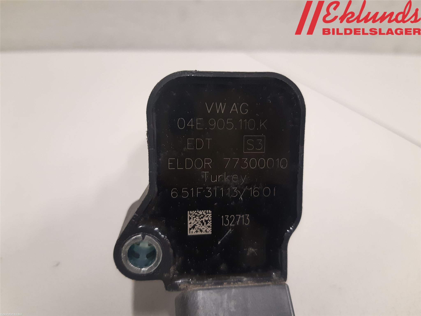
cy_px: 158
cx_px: 210
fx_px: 316
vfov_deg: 53.1
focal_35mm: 26
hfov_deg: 67.3
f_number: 1.7
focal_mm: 3.93
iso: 250
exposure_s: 1/50
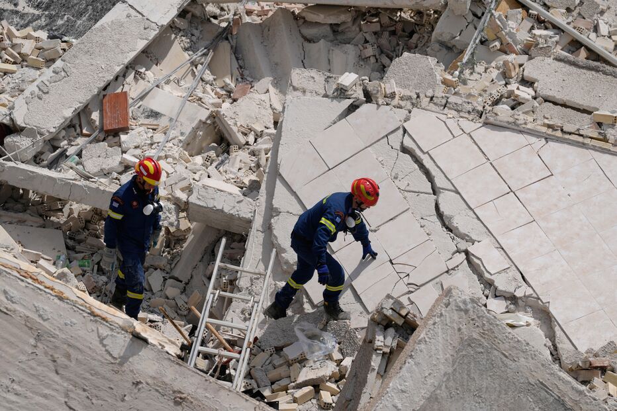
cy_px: 206
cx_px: 308
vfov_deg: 7.7
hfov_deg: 11.6
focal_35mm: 178
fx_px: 3050
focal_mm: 178
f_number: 4
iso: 80
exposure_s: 1/2000
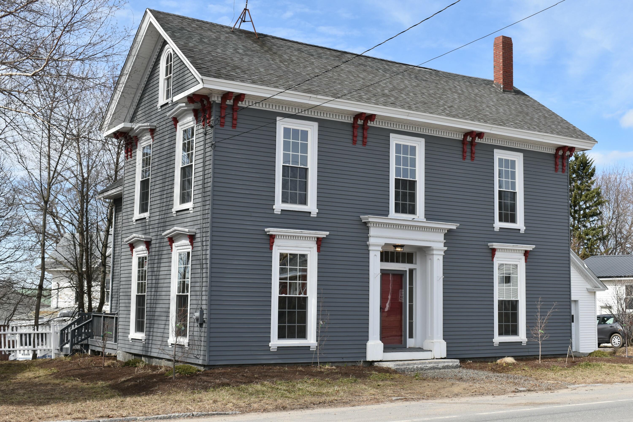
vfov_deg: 28.9
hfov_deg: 42.3
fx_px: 818
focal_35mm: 46
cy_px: 211
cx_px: 316
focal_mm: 31
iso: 112
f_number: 8
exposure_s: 1/250
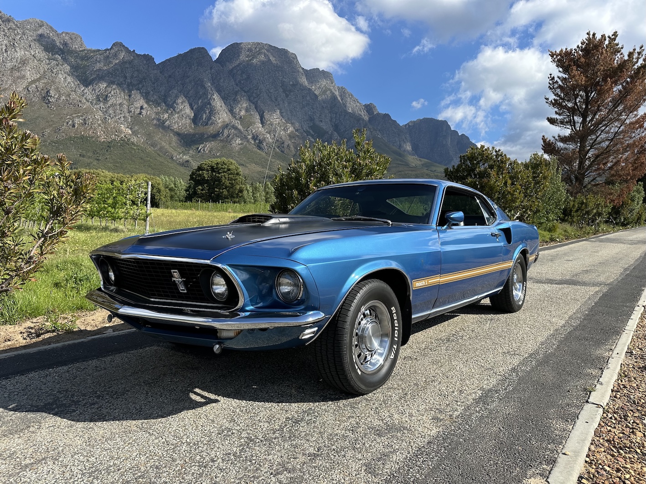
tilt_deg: -1.4
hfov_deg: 71.6
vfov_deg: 56.8
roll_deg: -0.6
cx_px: 323
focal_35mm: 24
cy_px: 242
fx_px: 448
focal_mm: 6.86
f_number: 1.78
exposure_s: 1/3155
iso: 80
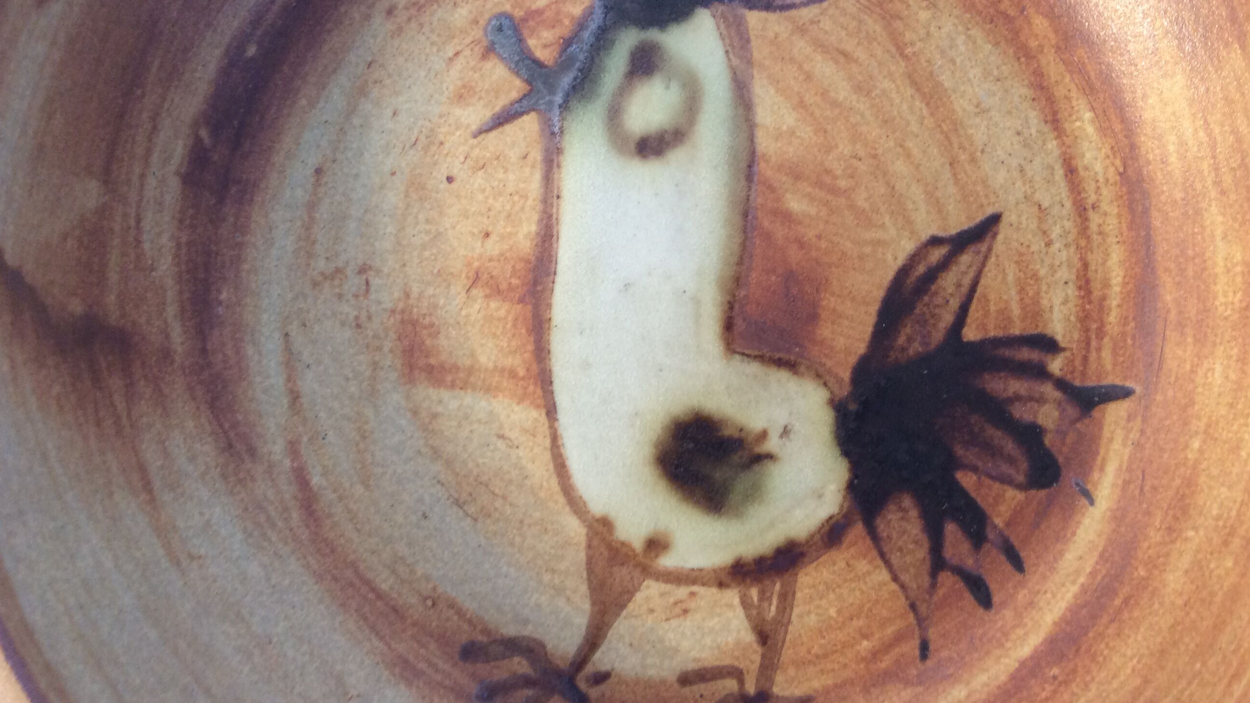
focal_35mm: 35
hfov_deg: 56.6
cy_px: 333
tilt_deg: -84.6
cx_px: 626
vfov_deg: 33.7
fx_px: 1160
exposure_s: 1/25
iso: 64
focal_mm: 3.3
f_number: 2.4
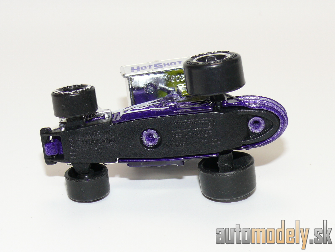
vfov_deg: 15.2
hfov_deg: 20.2
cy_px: 126
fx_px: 939
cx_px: 168
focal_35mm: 97
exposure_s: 1/30
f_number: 4
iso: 100
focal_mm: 13
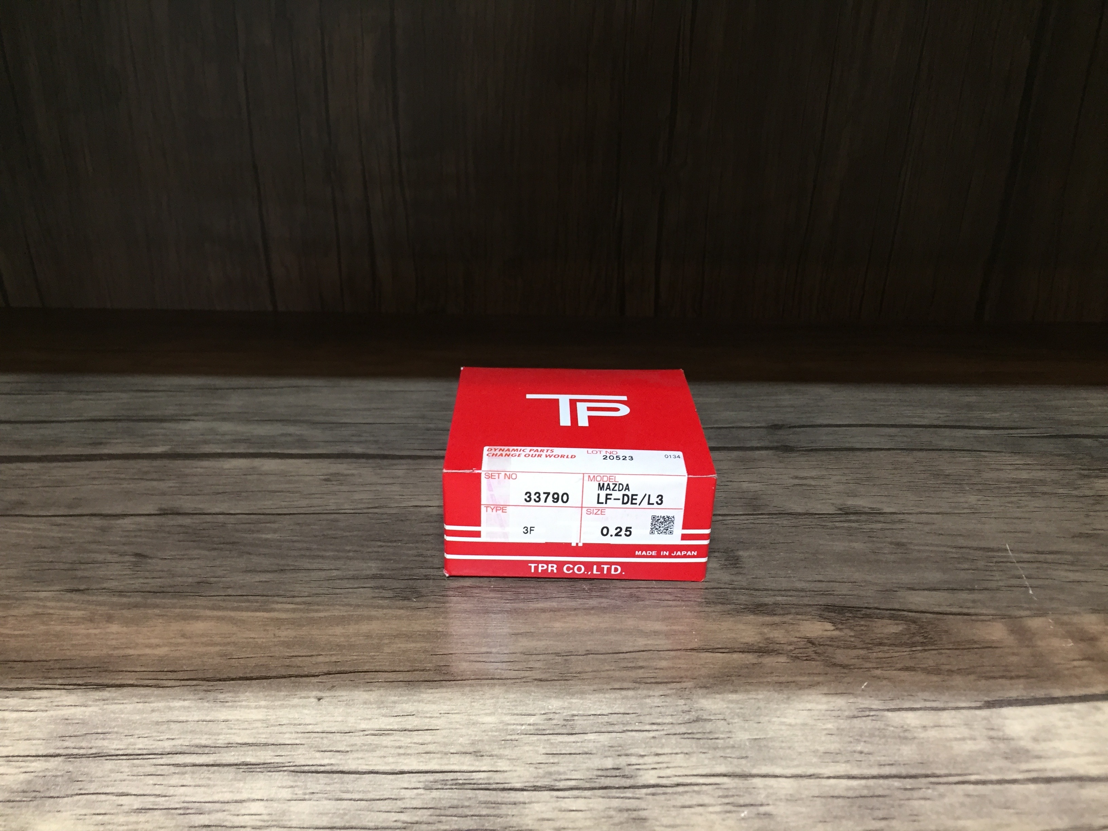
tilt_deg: -24.9
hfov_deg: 61.7
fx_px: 928
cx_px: 554
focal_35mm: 29
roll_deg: -0.9
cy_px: 416
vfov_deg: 48.2
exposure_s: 1/33
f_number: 2.2
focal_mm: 4.15
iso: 160
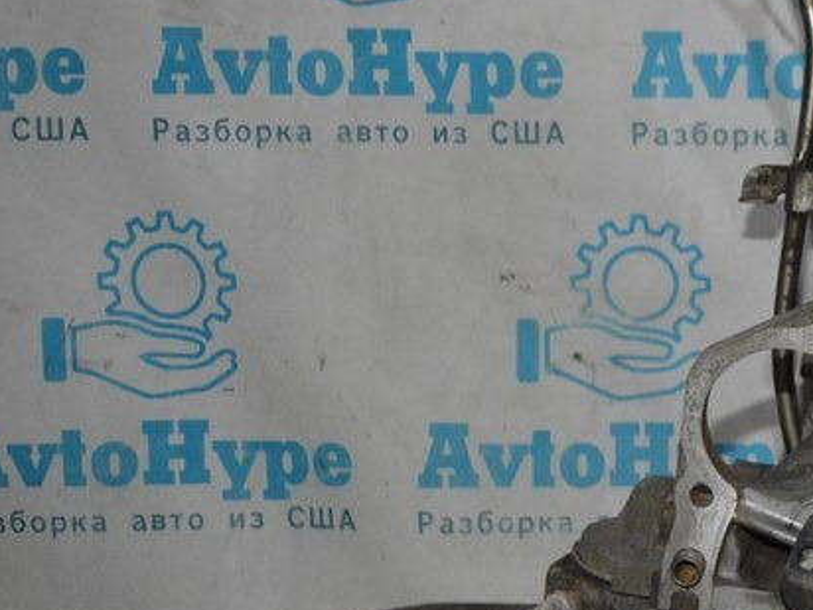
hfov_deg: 21.3
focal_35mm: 86
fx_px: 2020
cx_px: 959
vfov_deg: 17.2
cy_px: 301
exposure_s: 1/60
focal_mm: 24
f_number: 4
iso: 3200
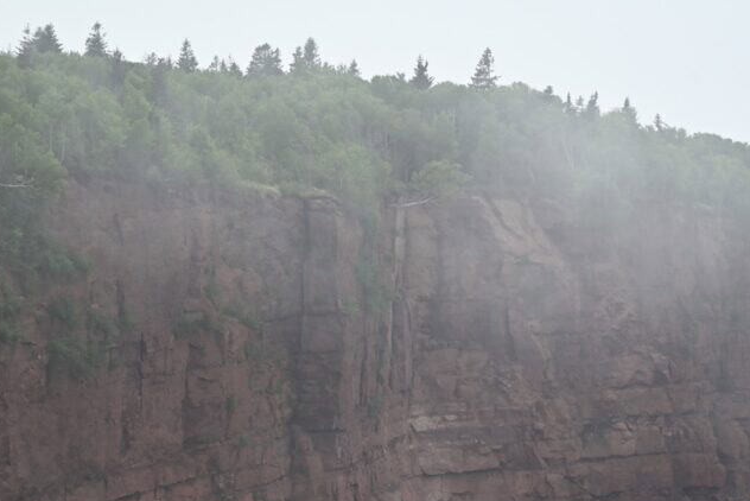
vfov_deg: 4.2
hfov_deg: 6.4
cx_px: 390
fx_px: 6753
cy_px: 405
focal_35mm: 324
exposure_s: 1/500
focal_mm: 200
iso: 100
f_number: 6.3
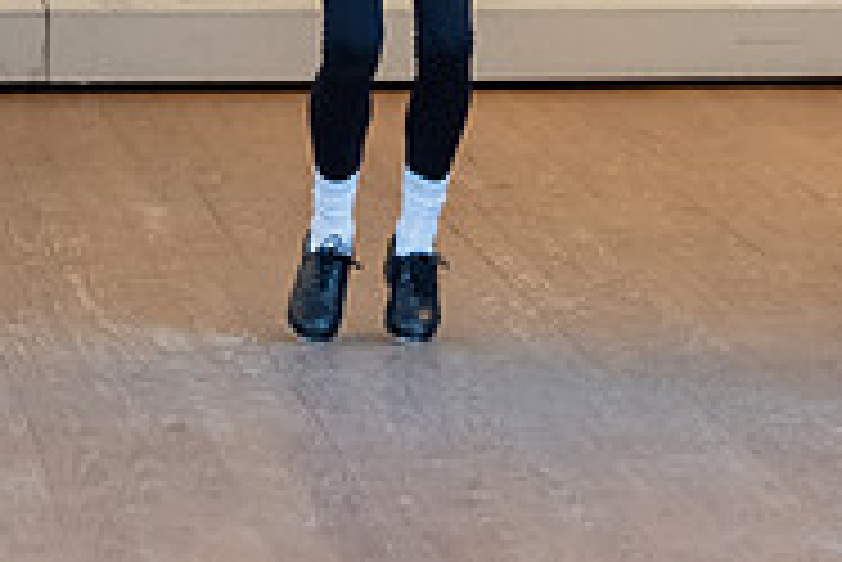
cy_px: -319
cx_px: 435
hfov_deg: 7.0
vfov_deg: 4.7
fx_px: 6835
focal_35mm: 292
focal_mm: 75
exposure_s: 1/200
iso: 1600
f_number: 2.8
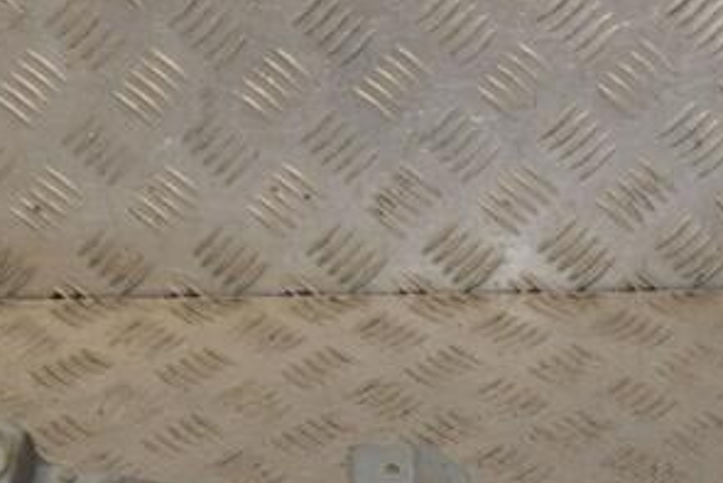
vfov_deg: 11.7
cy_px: 483
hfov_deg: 17.6
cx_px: 449
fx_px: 2331
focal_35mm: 116
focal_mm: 38
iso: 800
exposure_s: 1/200
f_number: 9
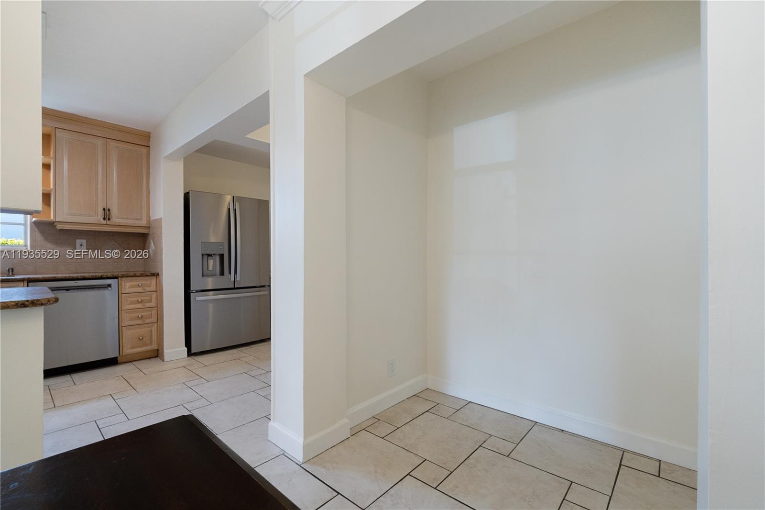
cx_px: 382
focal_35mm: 16
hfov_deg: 97.6
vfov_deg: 74.6
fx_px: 335
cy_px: 255
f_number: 6.3
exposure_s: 1/30
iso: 250
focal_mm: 10.5
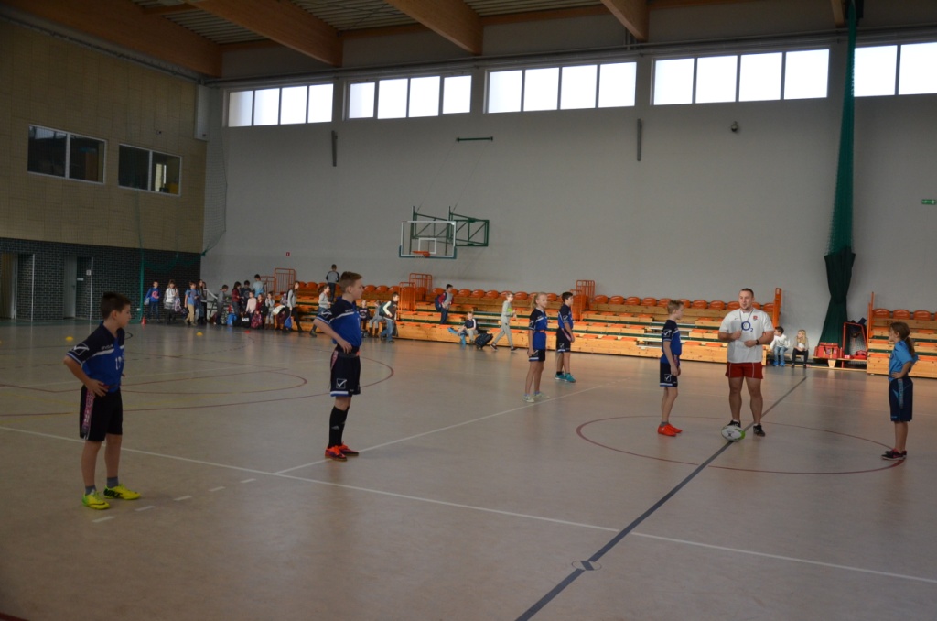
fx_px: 857
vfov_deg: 39.8
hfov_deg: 57.3
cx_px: 468
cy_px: 310
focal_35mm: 33
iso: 1000
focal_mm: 22
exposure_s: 1/500
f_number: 3.8
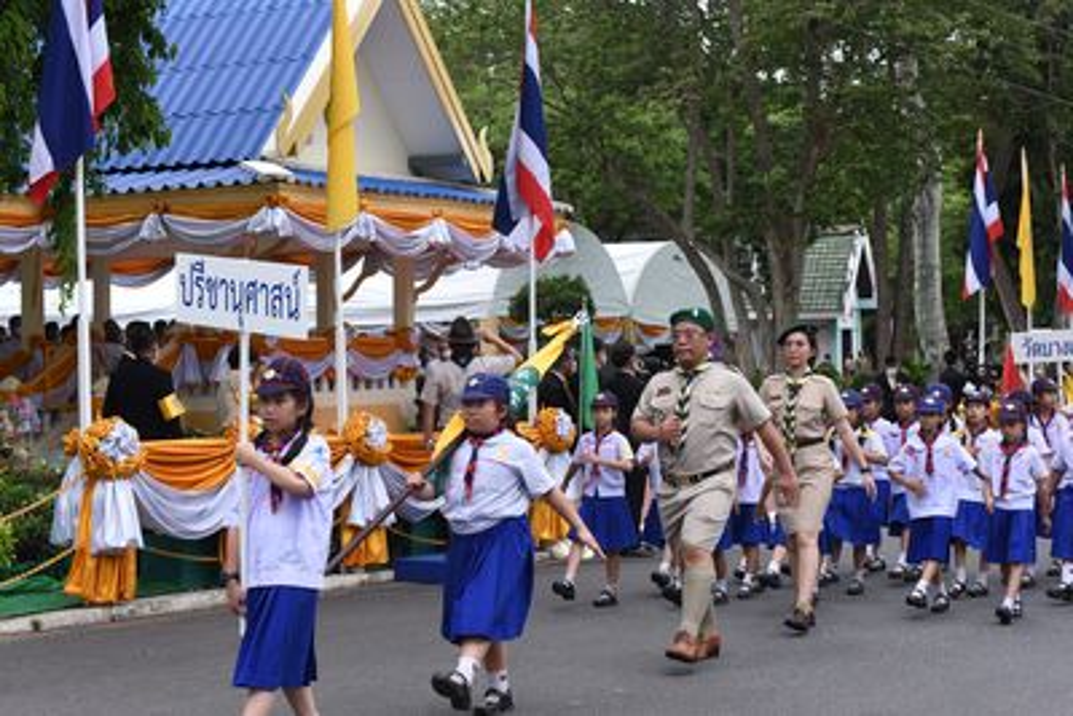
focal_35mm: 70
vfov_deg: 19.5
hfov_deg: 28.8
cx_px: 536
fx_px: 2087
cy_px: 358
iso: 2000
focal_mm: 70
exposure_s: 1/400
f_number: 8
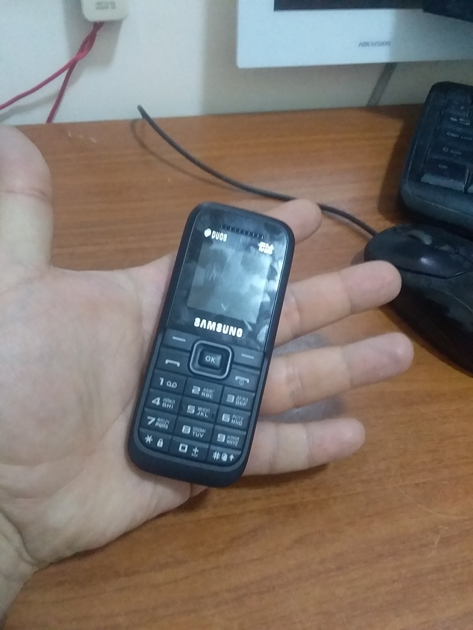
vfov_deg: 58.4
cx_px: 236
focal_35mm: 31
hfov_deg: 45.4
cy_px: 315
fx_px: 565
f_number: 2.2
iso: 250
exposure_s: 1/20
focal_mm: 3.3
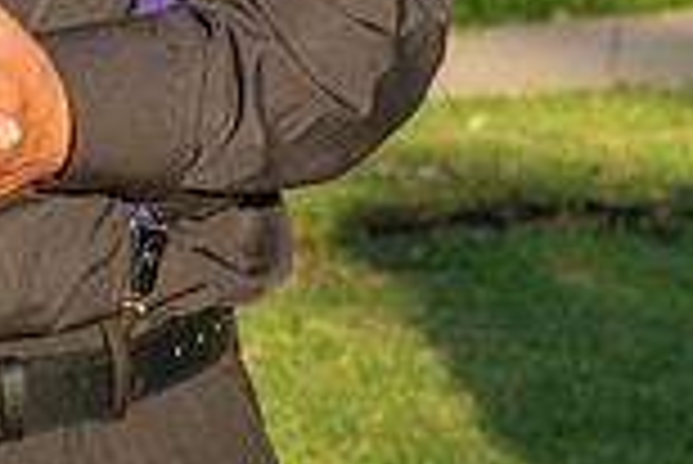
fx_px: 4355
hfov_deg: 8.9
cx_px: -256
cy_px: -282
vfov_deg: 6.0
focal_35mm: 226
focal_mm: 60
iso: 200
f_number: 6.3
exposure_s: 1/640
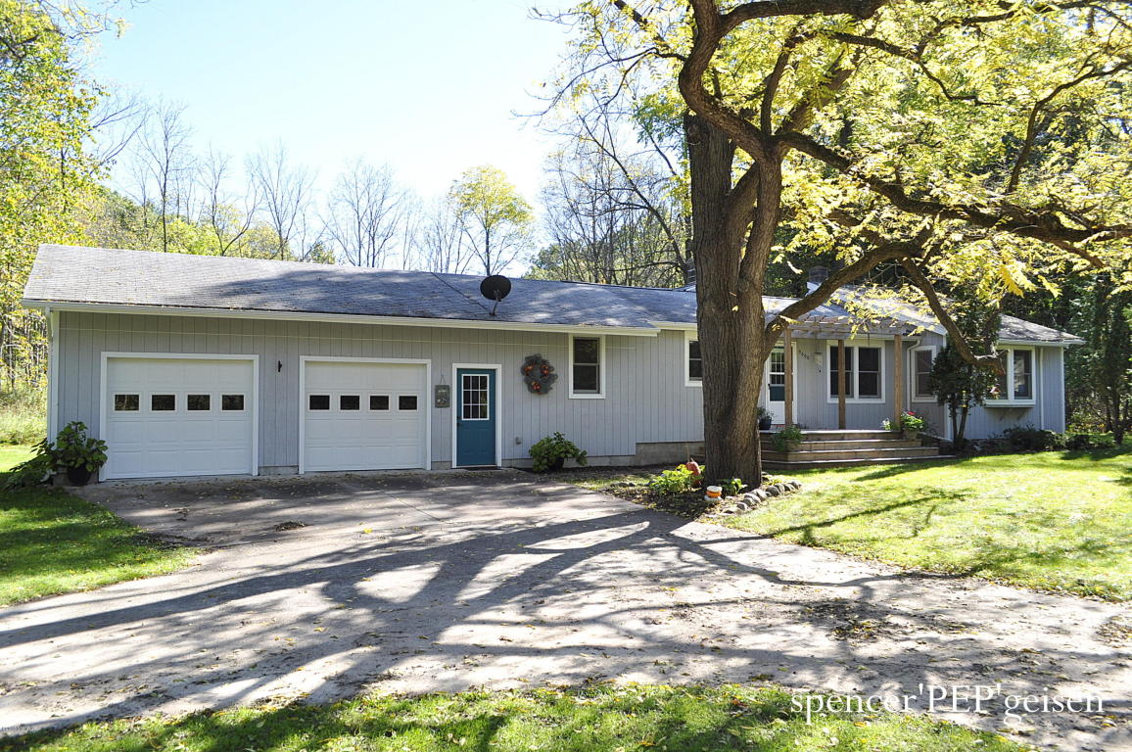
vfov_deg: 47.8
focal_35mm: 27
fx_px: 848
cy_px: 376
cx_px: 566
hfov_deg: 67.4
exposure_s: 1/160
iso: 200
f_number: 9
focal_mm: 18
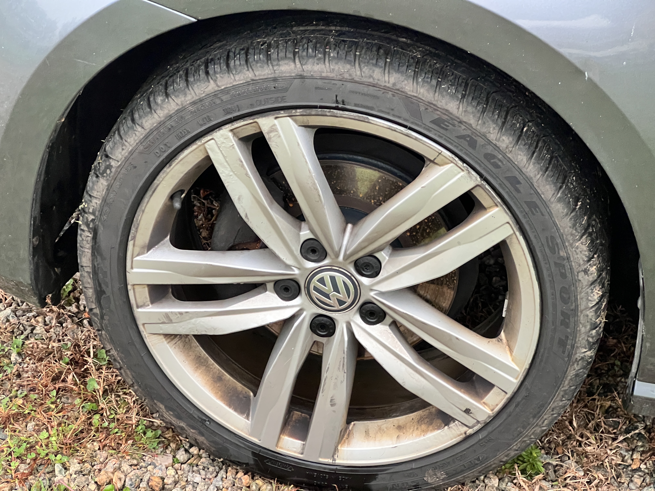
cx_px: 328
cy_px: 246
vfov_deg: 19.1
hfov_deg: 25.3
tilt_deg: -33.9
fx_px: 1457
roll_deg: -5.3
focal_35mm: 77
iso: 400
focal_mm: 9
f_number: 2.8
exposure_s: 1/60
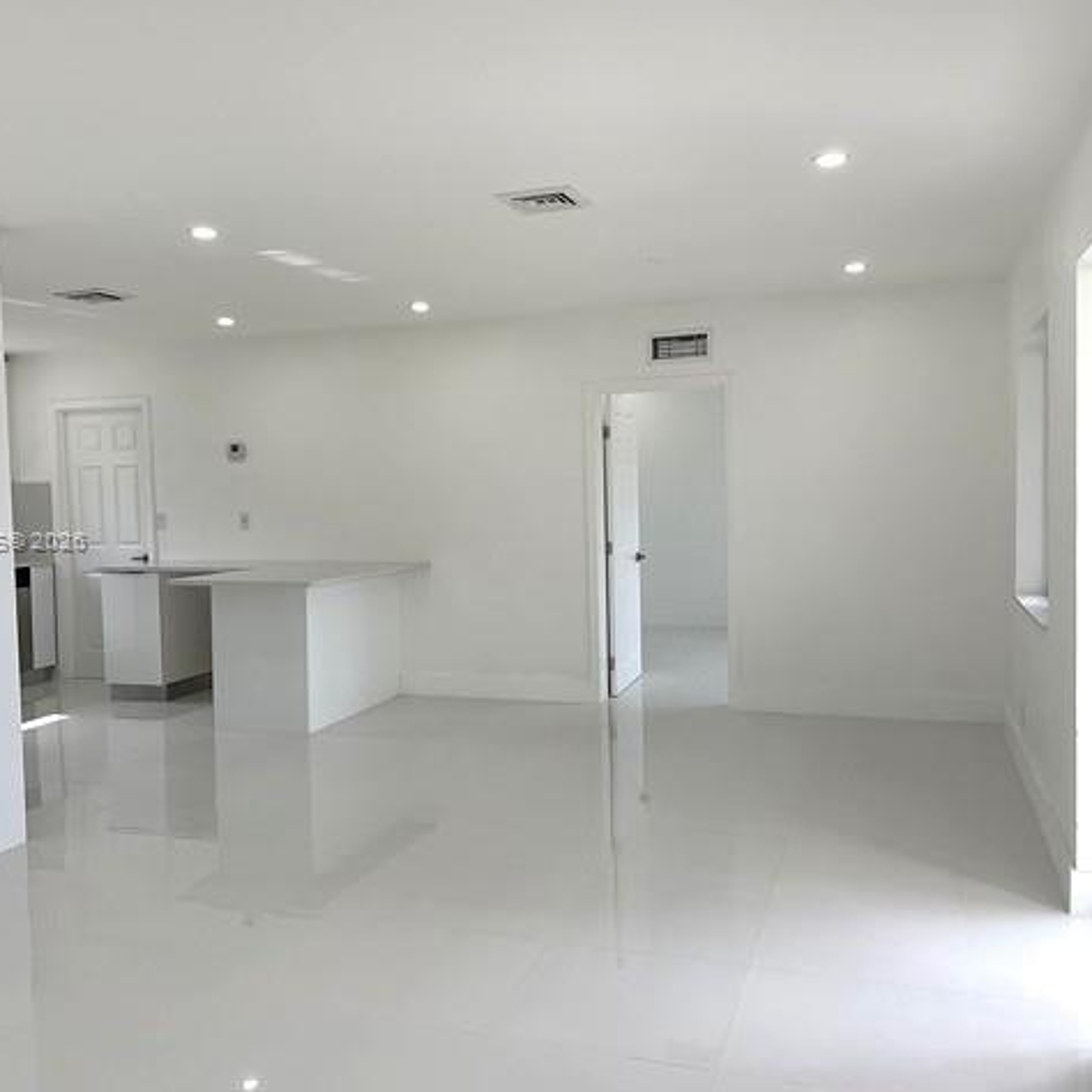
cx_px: 507
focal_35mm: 31
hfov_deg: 52.5
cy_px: 541
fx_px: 1106
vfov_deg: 52.5
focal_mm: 4.2
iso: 32
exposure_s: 1/326
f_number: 1.6
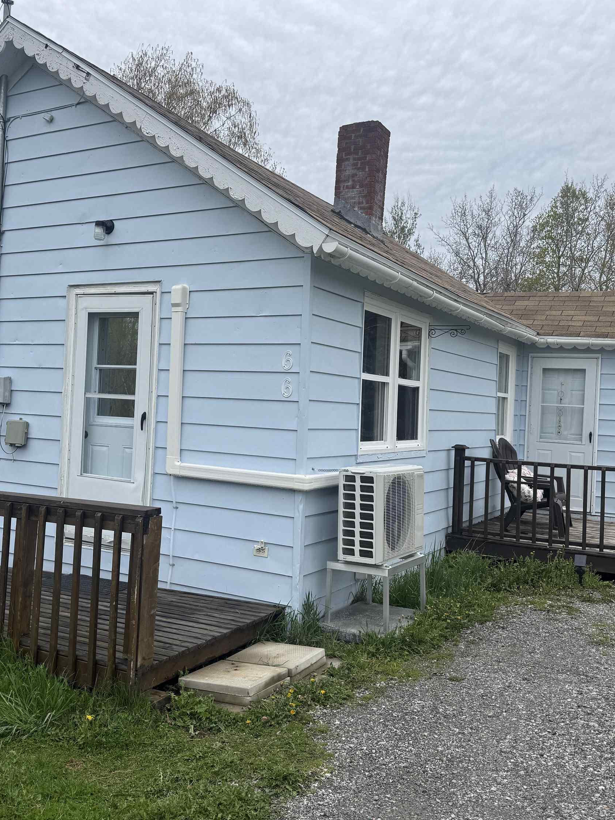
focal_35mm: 33
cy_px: 398
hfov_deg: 42.7
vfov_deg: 55.3
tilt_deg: +0.4
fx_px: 782
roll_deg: -2.2
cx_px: 245
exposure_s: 1/3247
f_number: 1.78
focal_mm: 6.76
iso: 80
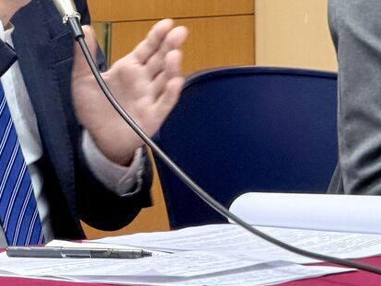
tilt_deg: -2.6
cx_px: 16
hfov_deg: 6.4
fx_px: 3403
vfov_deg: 4.8
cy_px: -58
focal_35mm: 309
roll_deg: +0.6
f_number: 2.8
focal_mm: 16.89
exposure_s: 1/60
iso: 320
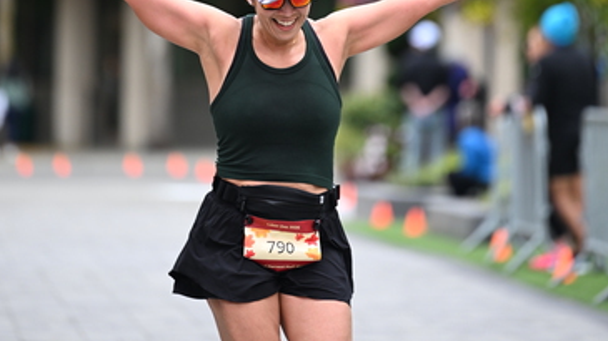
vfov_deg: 3.8
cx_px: 304
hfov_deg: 6.8
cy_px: 12
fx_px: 5093
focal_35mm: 316
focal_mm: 200
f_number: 2.8
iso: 640
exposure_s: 1/1600
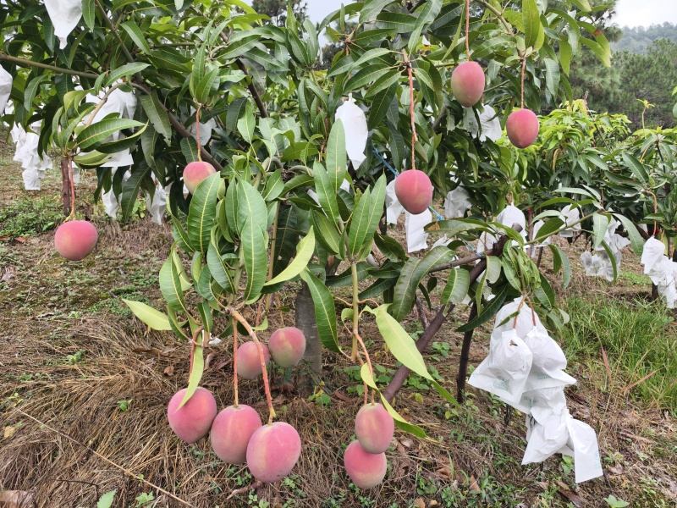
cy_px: 254
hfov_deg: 73.9
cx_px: 338
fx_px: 450
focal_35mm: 23
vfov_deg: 58.9
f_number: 1.57
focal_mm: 5.6
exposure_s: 1/288
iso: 72
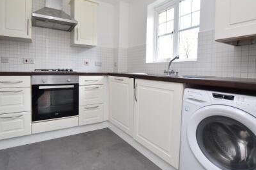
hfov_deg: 89.5
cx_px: 111
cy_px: 73
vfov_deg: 67.0
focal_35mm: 18
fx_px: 128
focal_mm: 10
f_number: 3.5
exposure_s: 1/250
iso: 720
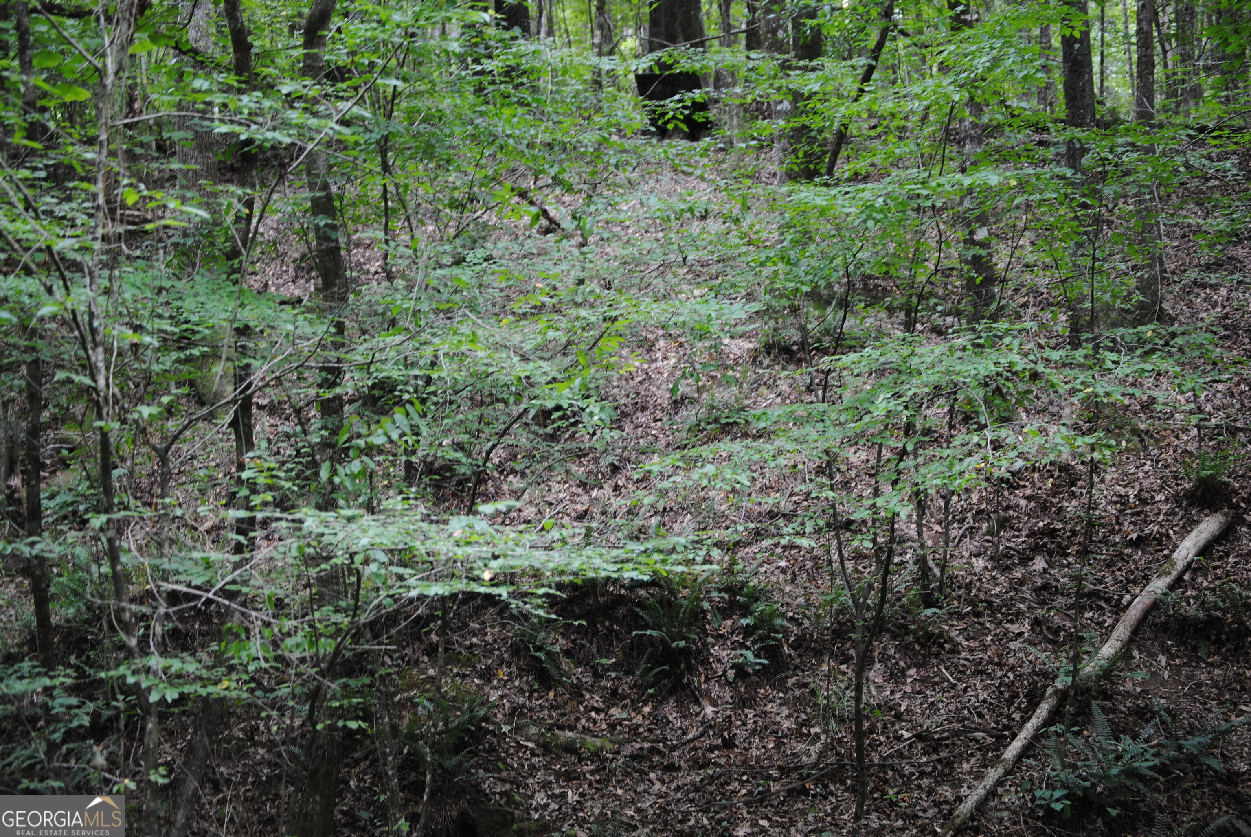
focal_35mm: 82
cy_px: 418
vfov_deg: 16.6
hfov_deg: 24.6
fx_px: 2870
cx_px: 626
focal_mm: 55
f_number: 4
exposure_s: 1/40
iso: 200
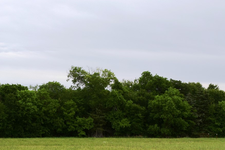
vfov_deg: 14.0
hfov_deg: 20.6
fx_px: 606
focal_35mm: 97
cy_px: 131
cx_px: 28
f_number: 8
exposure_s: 1/250
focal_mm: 26
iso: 280
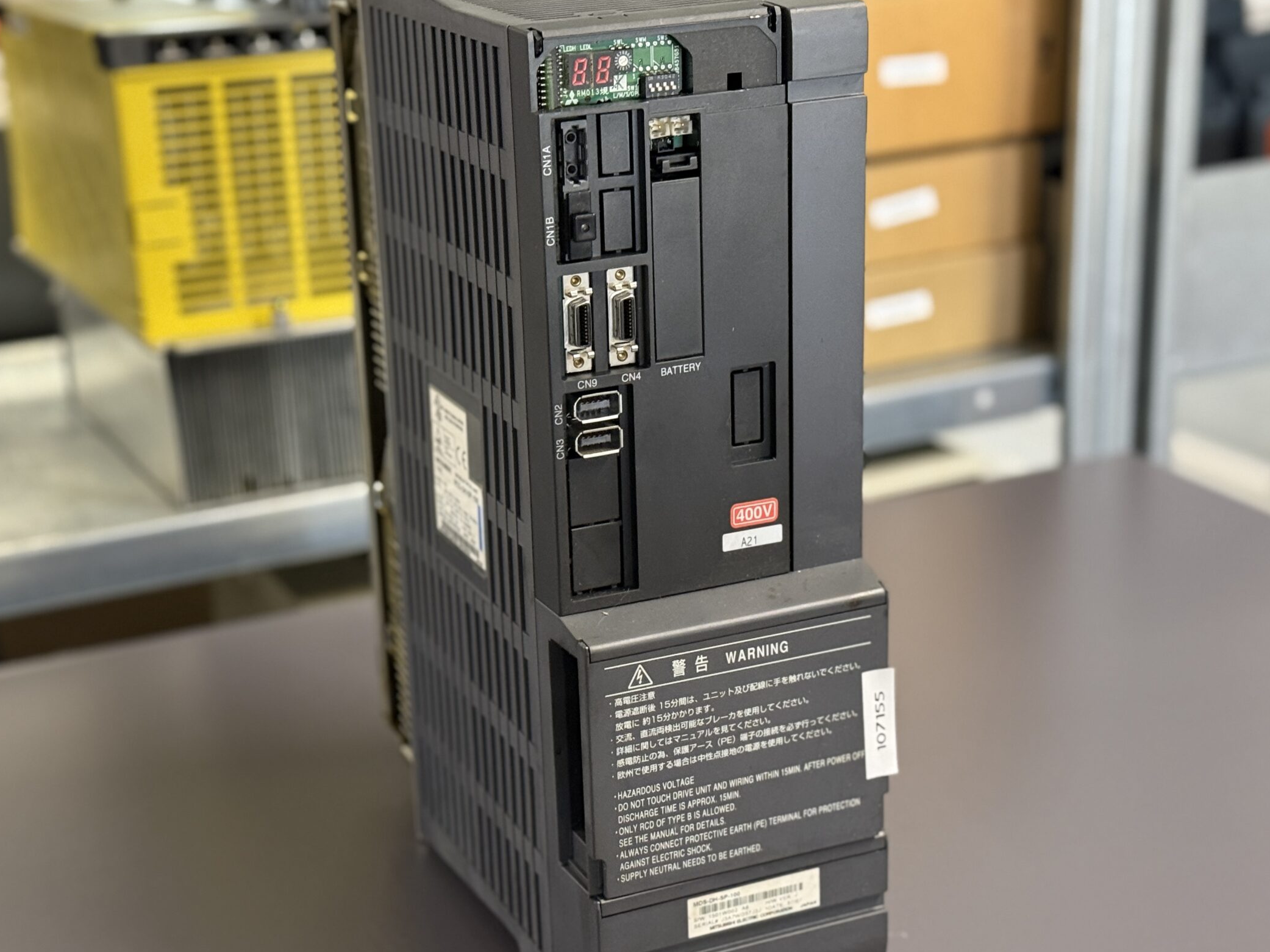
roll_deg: +2.8
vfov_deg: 24.8
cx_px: 543
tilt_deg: -19.2
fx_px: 2164
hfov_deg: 32.6
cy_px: 496
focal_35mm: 59
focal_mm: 6.76
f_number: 1.78
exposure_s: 1/33
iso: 320
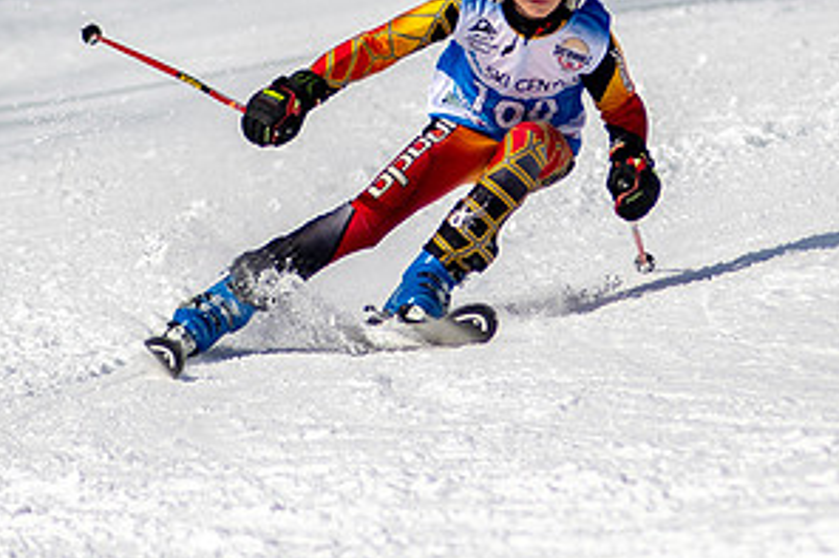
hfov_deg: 1.5
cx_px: 445
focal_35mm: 1367
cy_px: 11
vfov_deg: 1.0
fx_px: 31840
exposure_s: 1/6400
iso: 100
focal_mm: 300
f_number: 2.8
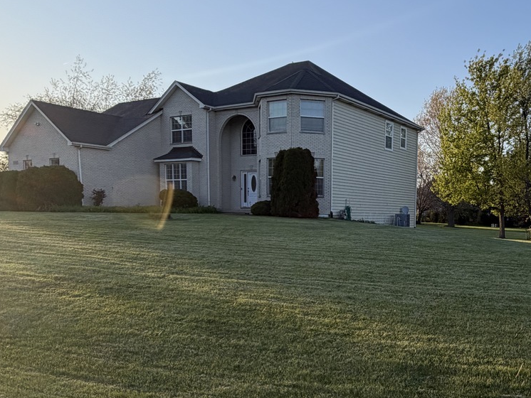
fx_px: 414
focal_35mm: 27
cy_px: 171
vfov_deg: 51.2
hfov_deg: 61.3
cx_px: 405
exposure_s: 1/631
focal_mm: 2.22
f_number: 2.2
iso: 40
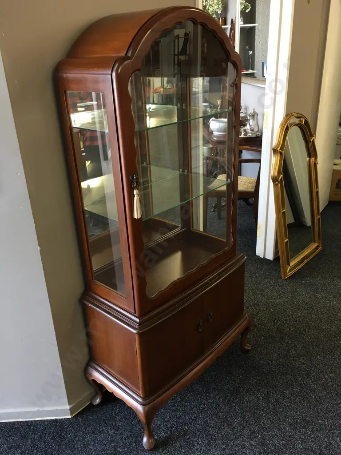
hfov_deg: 48.2
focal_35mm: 29
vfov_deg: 61.7
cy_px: 228
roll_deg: +1.3
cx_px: 170
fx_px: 381
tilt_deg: -22.4
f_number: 2.2
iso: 50
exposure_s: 1/17
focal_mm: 4.15
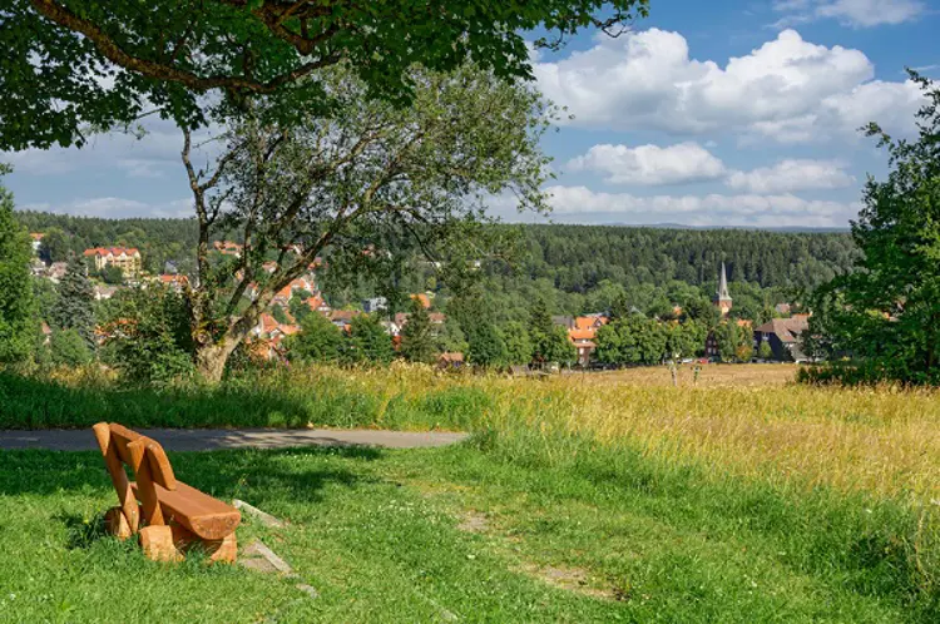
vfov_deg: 31.8
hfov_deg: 46.5
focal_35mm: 42
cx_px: 470
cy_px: 312
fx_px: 1095
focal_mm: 28
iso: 100
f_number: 8
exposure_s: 1/320
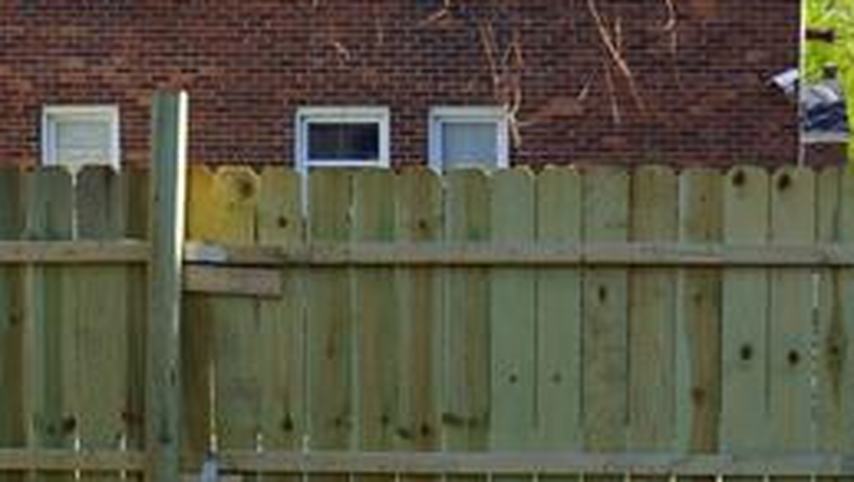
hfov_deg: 18.4
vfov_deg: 10.3
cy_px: 614
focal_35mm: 116
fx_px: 2628
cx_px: 574
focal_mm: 28
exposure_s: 1/200
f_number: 5.6
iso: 100
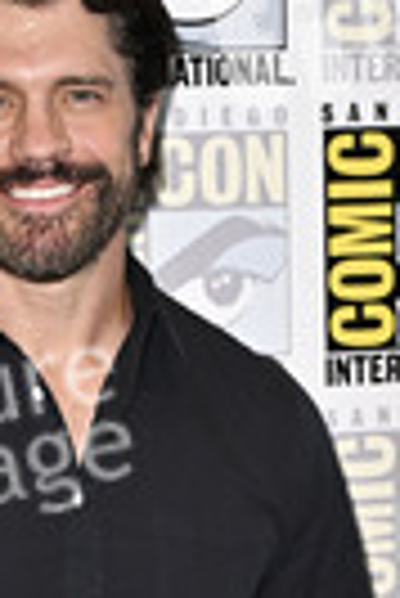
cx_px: 31
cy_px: 679
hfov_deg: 8.5
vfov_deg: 12.4
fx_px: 2693
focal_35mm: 162
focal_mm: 54
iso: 1250
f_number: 4.5
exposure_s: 1/250
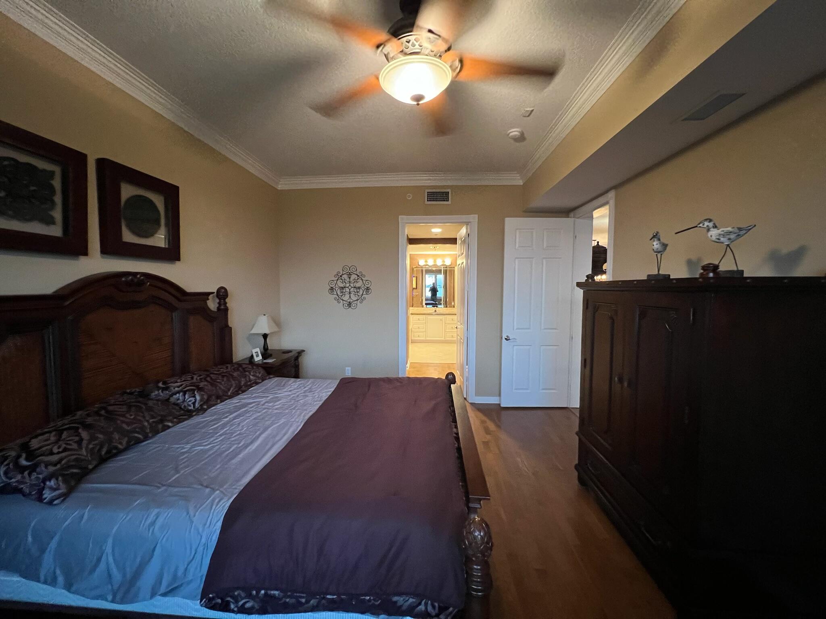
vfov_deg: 89.9
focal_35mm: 13
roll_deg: -0.1
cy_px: 310
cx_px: 413
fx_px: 310
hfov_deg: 106.2
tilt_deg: -3.6
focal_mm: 1.57
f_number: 1.8
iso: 640
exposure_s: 1/40
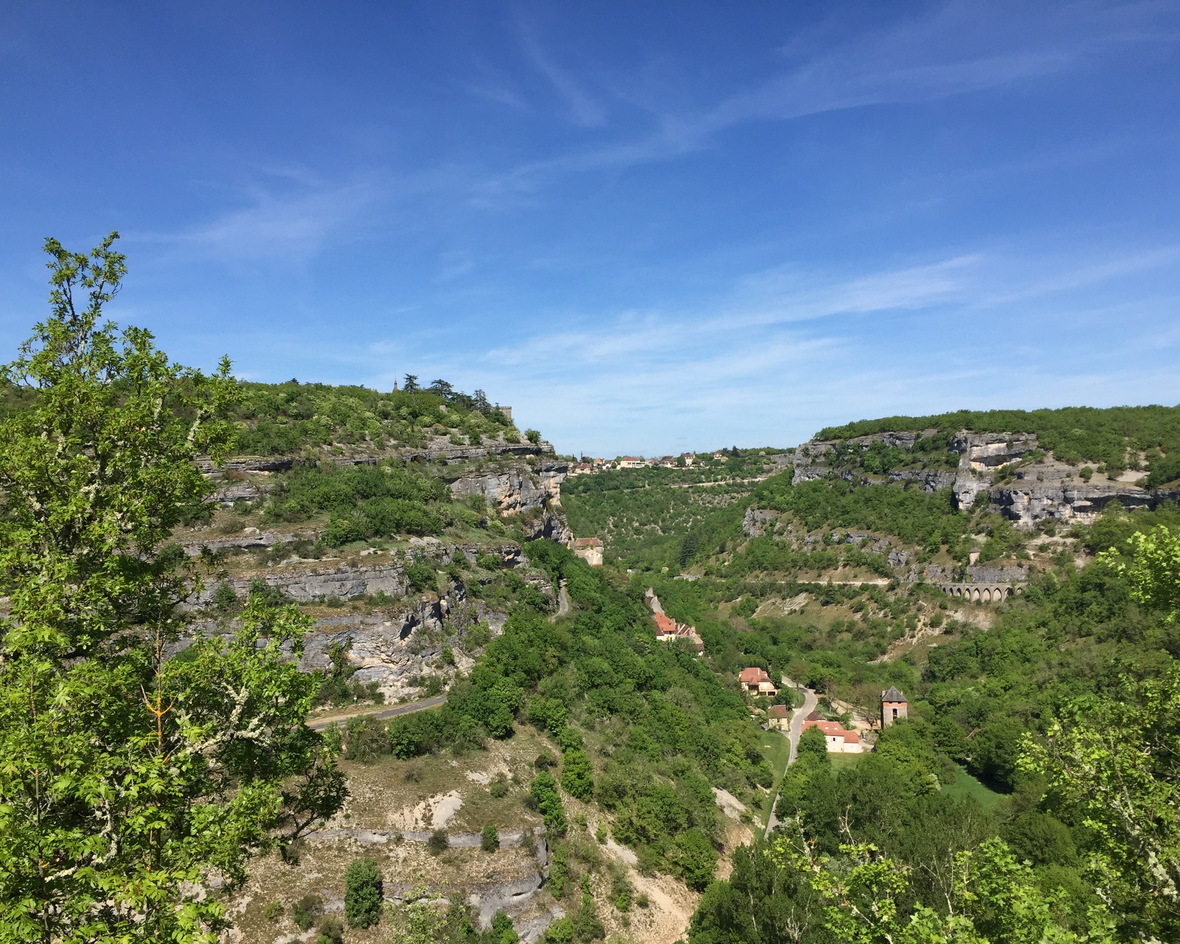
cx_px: 591
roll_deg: +1.3
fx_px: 1083
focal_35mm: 31
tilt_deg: -1.1
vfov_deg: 47.1
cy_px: 481
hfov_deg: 57.2
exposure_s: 1/2326
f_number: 2.2
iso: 32
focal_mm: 4.15
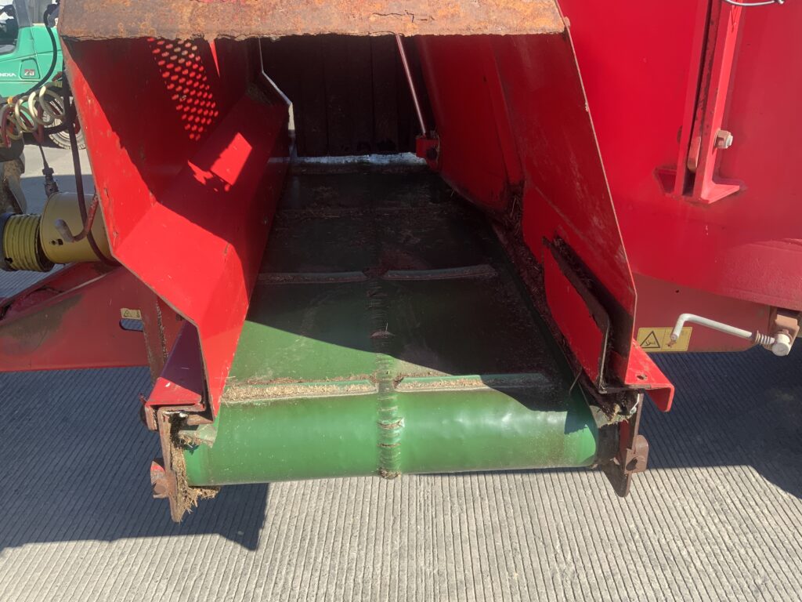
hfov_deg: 61.7
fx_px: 672
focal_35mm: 29
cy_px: 301
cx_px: 401
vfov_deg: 48.2
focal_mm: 3
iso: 16
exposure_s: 1/556
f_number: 1.8
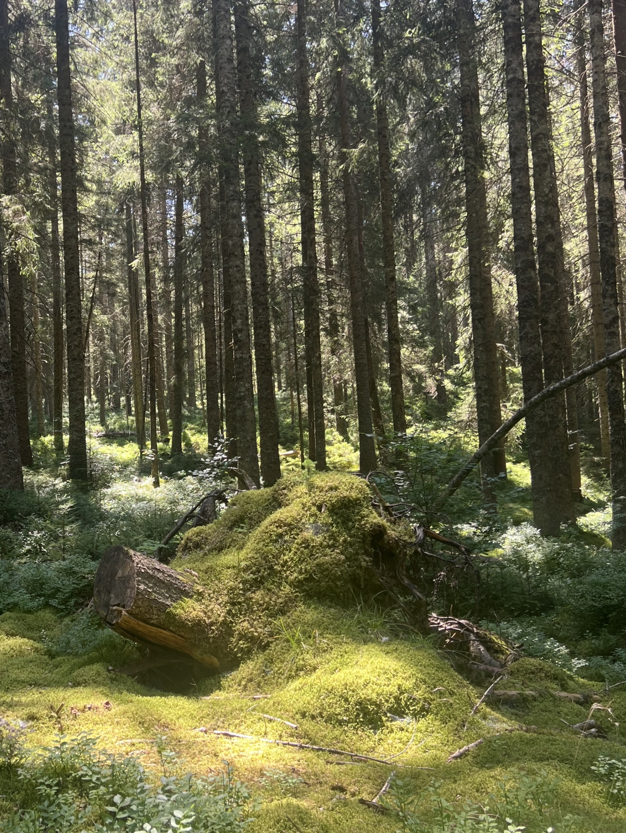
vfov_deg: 48.9
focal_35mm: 38
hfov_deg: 37.3
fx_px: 916
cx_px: 207
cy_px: 365
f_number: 1.5
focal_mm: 5.7
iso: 32
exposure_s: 1/134
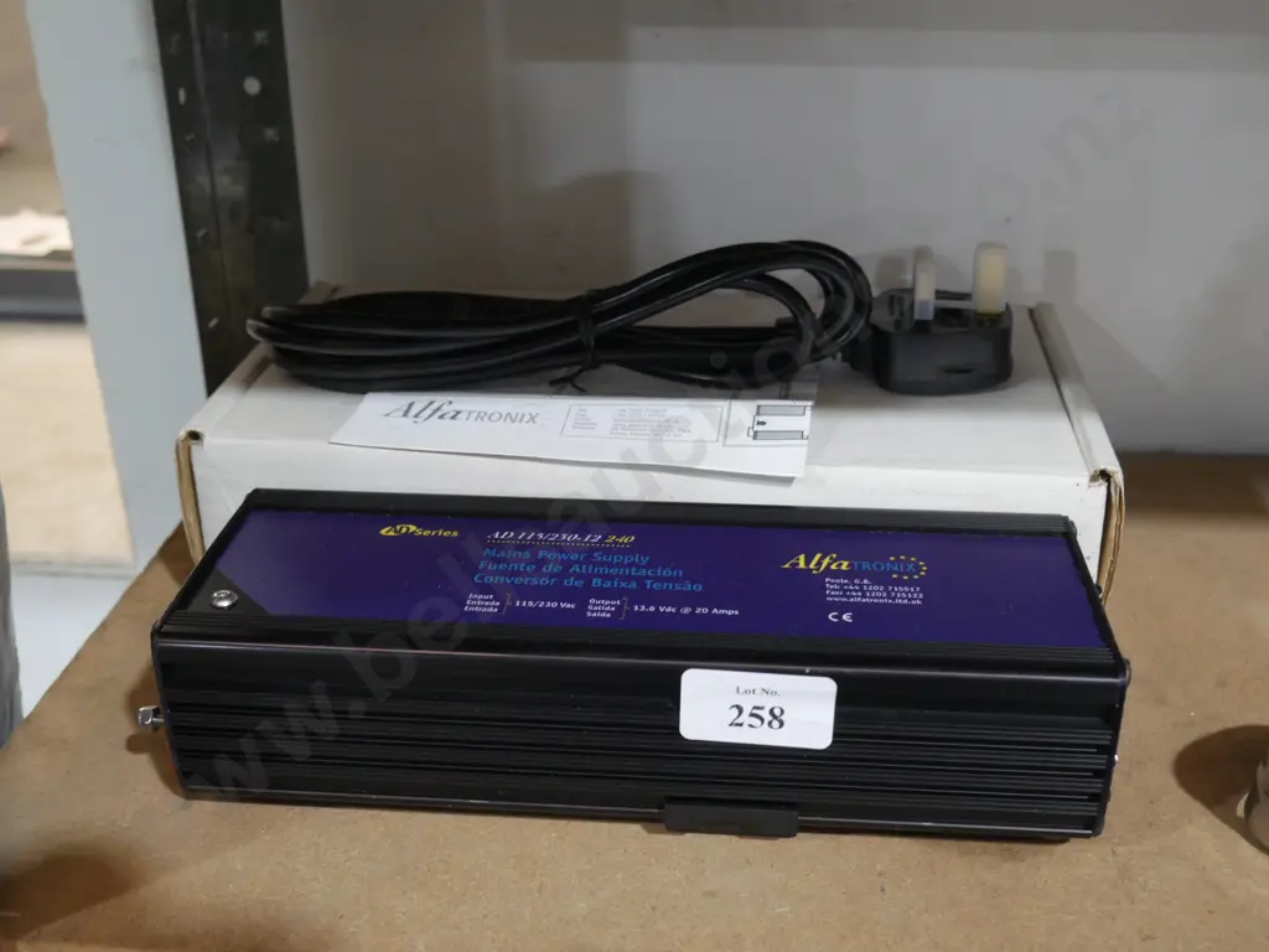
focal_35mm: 40
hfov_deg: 46.8
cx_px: 634
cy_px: 476
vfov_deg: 36.0
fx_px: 1466
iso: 2000
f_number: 4.5
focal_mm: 20
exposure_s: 1/60
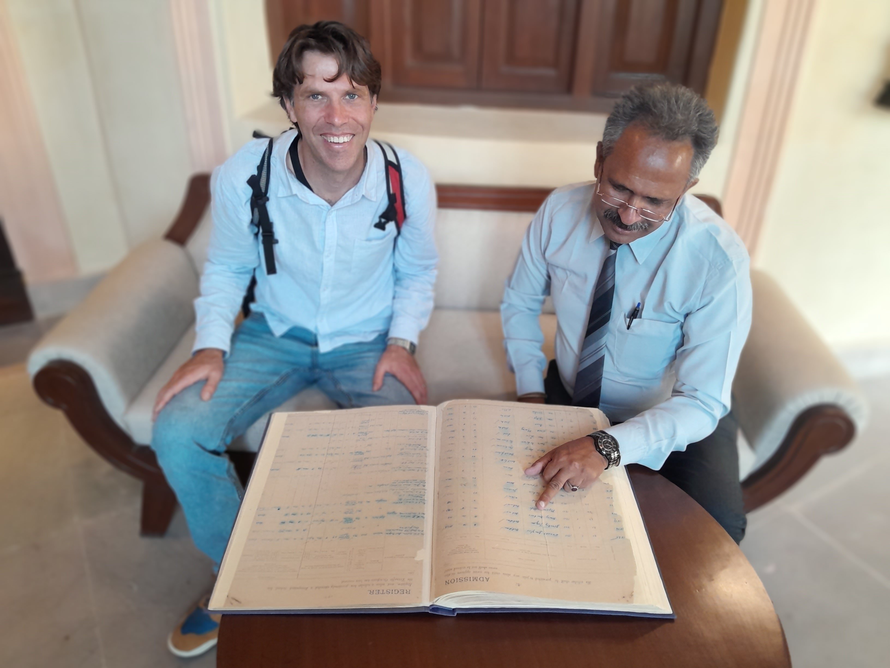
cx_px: 445
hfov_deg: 67.3
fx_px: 668
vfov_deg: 53.1
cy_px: 334
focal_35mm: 26
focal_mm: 3.98
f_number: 1.8
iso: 250
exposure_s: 1/50
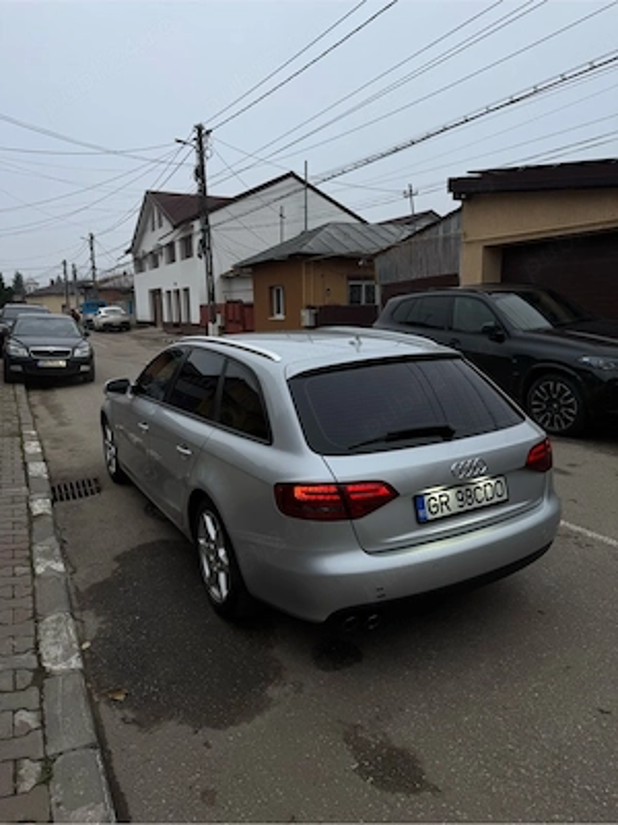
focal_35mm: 24
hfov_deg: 56.8
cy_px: 412
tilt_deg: -7.4
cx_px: 309
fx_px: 571
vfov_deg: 71.6
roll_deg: +0.2
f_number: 1.78
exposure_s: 1/150
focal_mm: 6.76
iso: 64
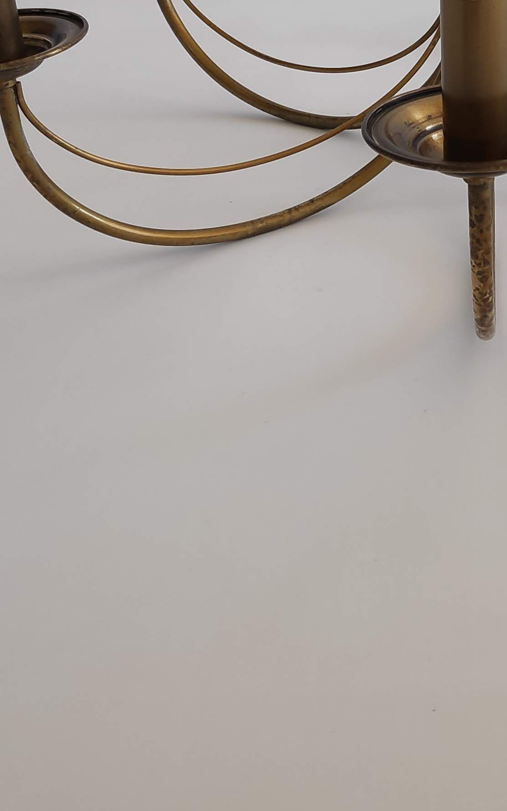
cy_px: 84
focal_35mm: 48
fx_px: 1061
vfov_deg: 39.0
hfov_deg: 25.8
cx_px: 477
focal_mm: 3.94
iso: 314
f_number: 1.9
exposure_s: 1/100
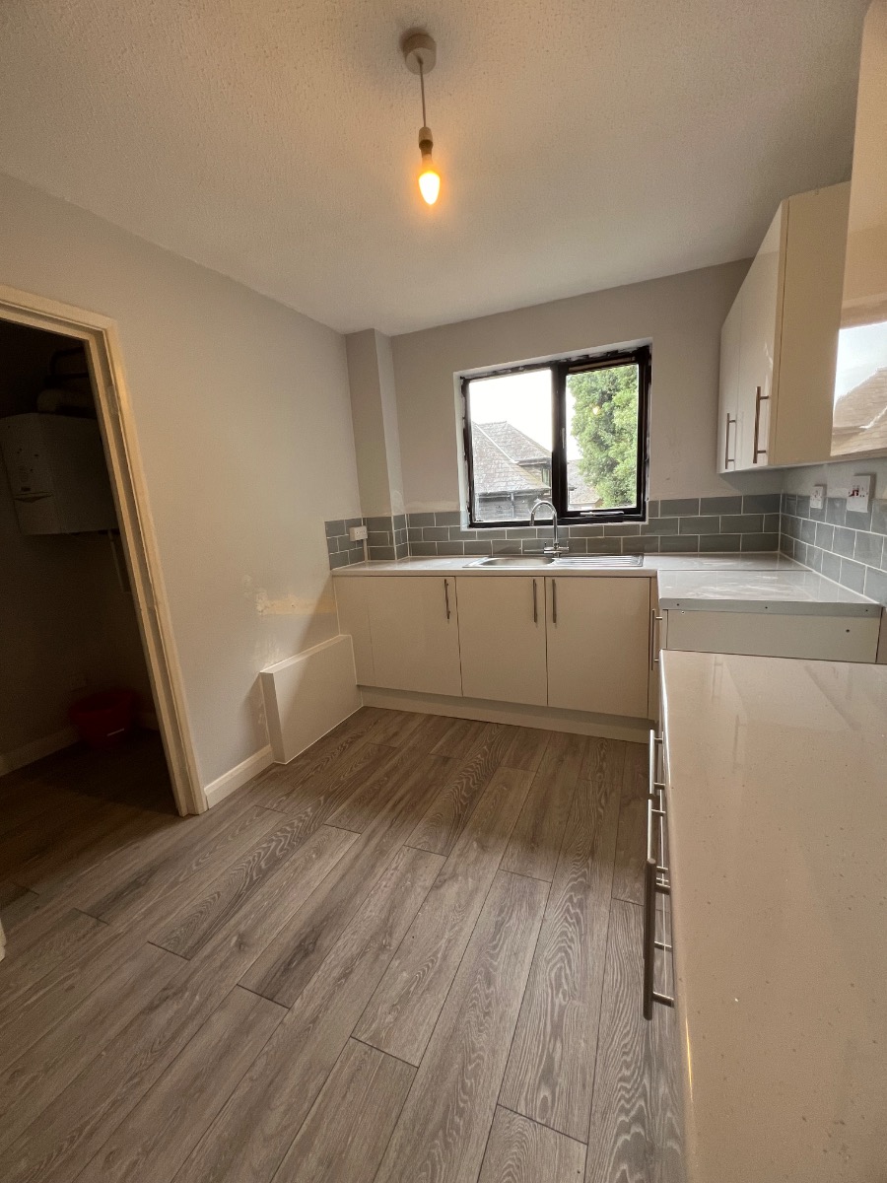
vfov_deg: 106.2
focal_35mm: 13
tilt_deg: -11.2
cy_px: 592
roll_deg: +4.5
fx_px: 444
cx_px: 444
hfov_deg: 89.9
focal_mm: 1.57
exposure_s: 1/99
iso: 125
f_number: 1.8
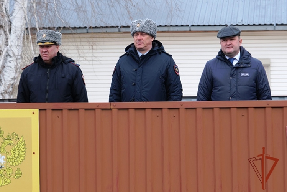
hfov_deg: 22.4
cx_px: 144
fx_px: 726
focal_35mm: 91
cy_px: 96
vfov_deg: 15.0
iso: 160
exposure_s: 1/150
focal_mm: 60.8
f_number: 5.6
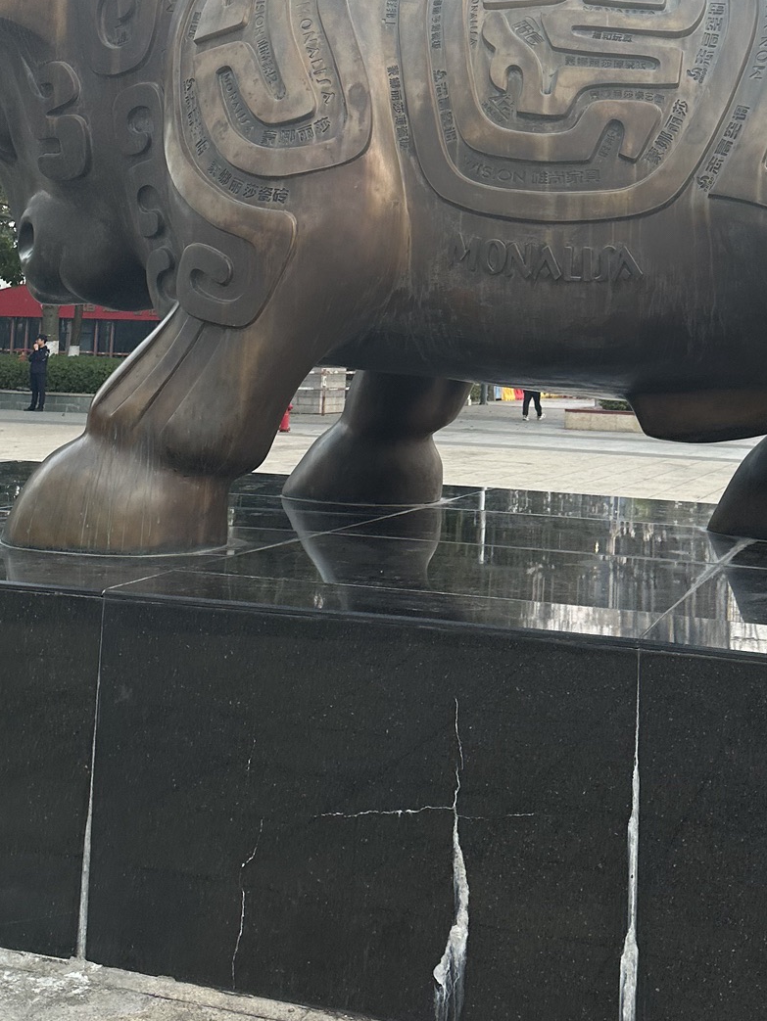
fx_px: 1358
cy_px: 247
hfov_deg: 31.4
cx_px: 476
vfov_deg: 40.0
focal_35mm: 46
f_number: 1.78
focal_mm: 6.86
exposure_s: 1/121
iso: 80
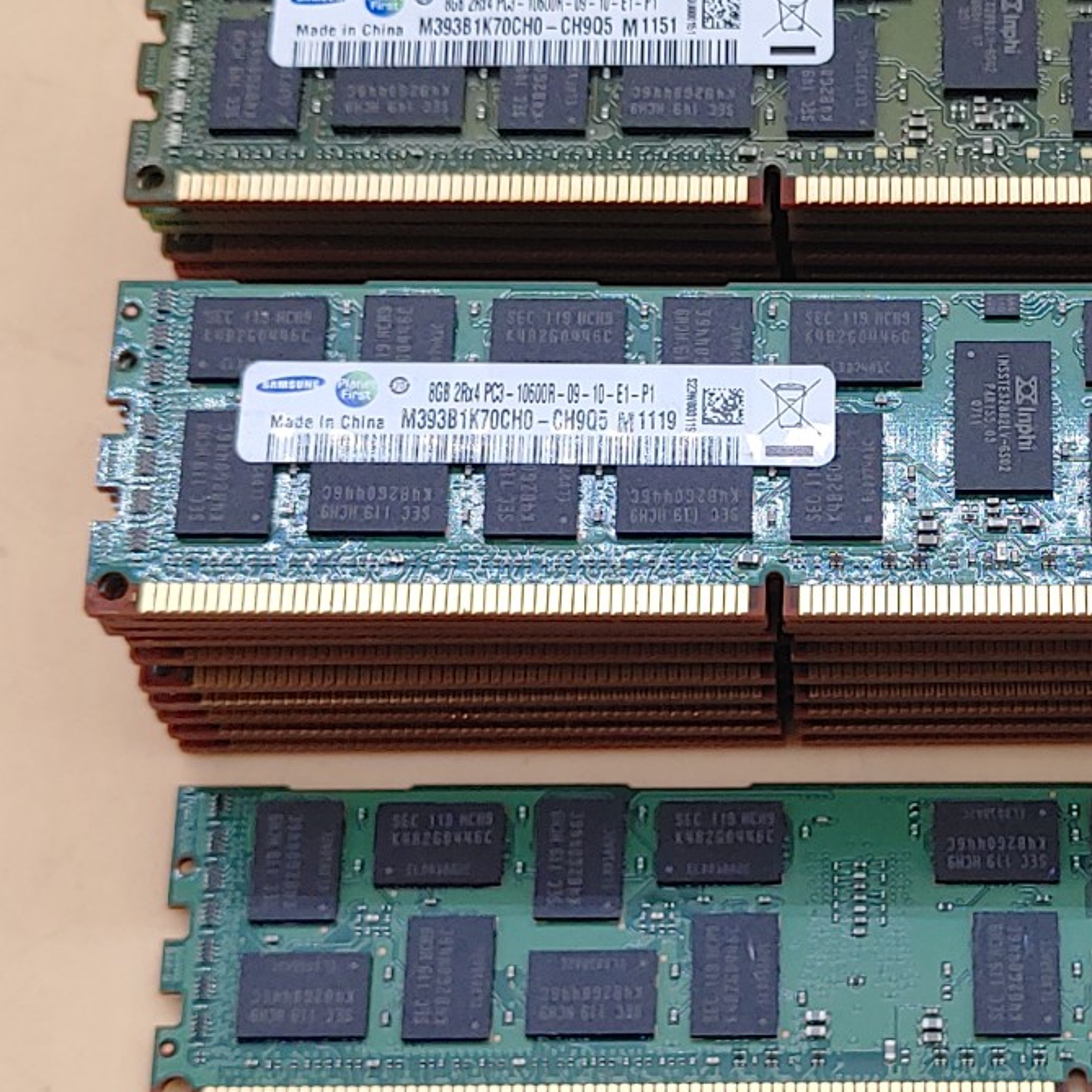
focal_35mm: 78
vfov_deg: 22.1
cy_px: 721
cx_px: 883
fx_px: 2784
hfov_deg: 21.9
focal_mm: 4.36
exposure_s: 1/120
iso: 50
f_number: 1.8
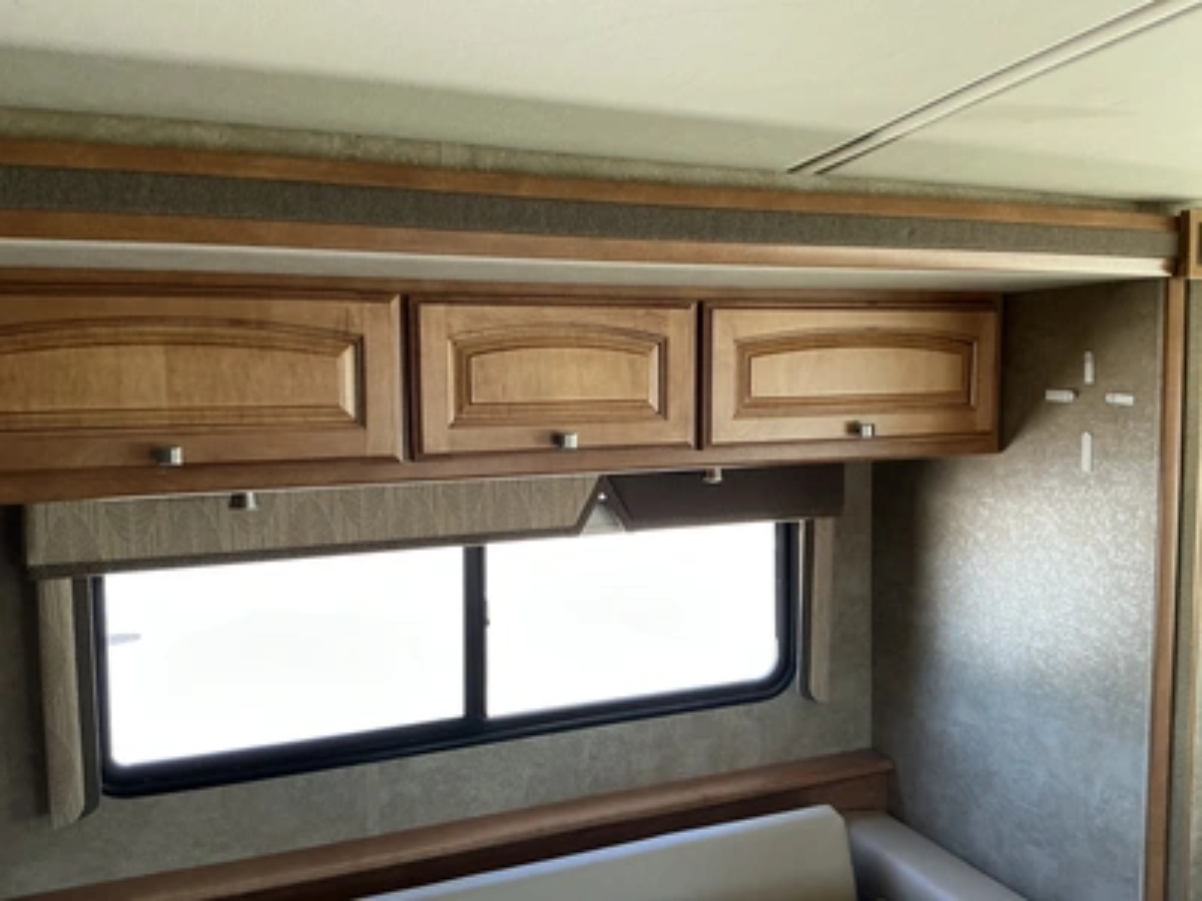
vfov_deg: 49.7
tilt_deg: -4.2
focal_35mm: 28
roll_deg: +1.7
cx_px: 601
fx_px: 972
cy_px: 450
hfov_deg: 63.4
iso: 50
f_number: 1.8
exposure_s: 1/122
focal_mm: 3
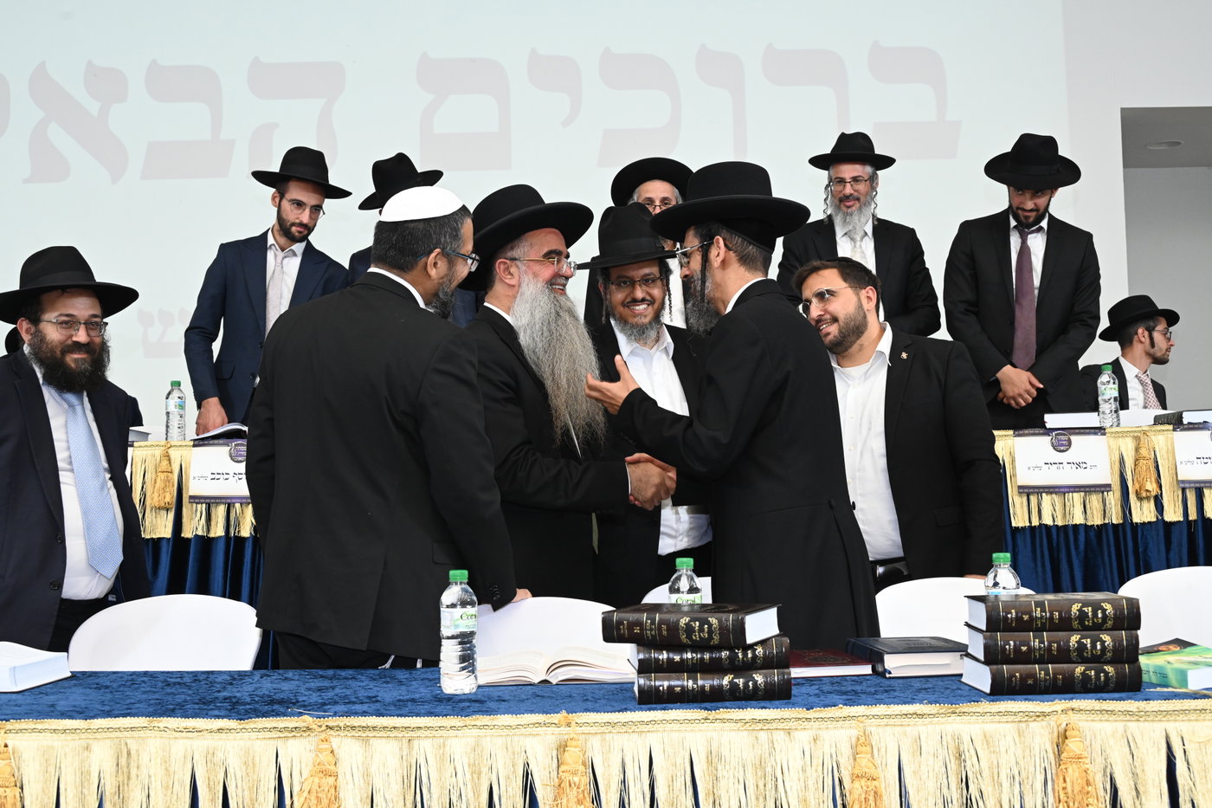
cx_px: 606
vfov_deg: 30.5
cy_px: 404
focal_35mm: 44
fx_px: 1481
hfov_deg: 44.5
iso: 1600
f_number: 9
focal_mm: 44
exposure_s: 1/100
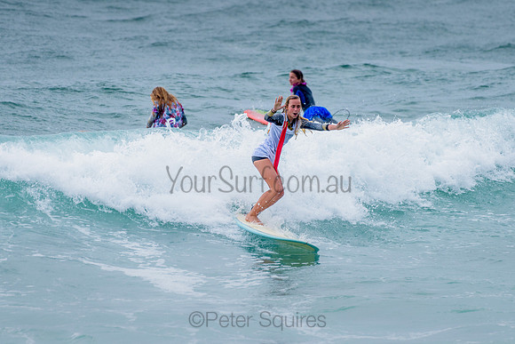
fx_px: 8771
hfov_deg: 3.4
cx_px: 262
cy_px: 169
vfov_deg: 2.2
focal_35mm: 613
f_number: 5.6
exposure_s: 1/2000
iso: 720
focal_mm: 500
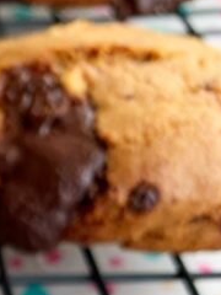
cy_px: 500
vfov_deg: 15.6
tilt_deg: -45.7
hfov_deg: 11.9
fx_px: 945
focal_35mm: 111
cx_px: -220
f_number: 1.8
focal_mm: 4.25
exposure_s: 1/122
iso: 25
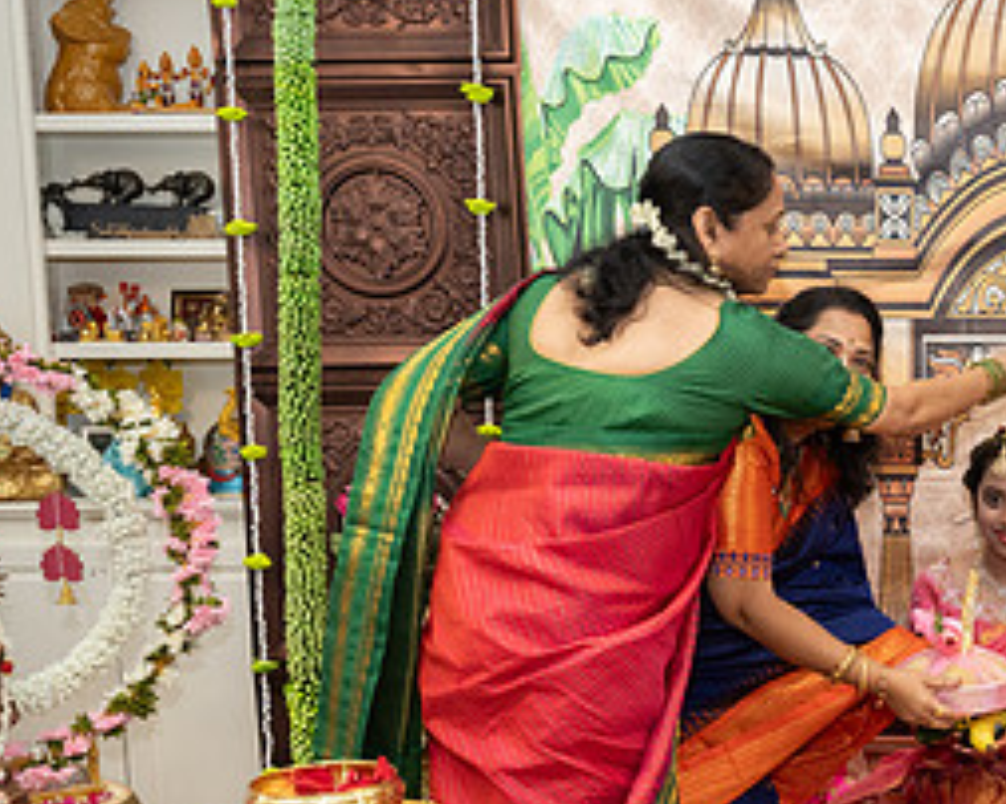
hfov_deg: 33.1
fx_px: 1547
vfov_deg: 28.9
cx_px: 998
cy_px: 555
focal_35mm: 52
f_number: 4
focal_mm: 24
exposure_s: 1/160
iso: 1000
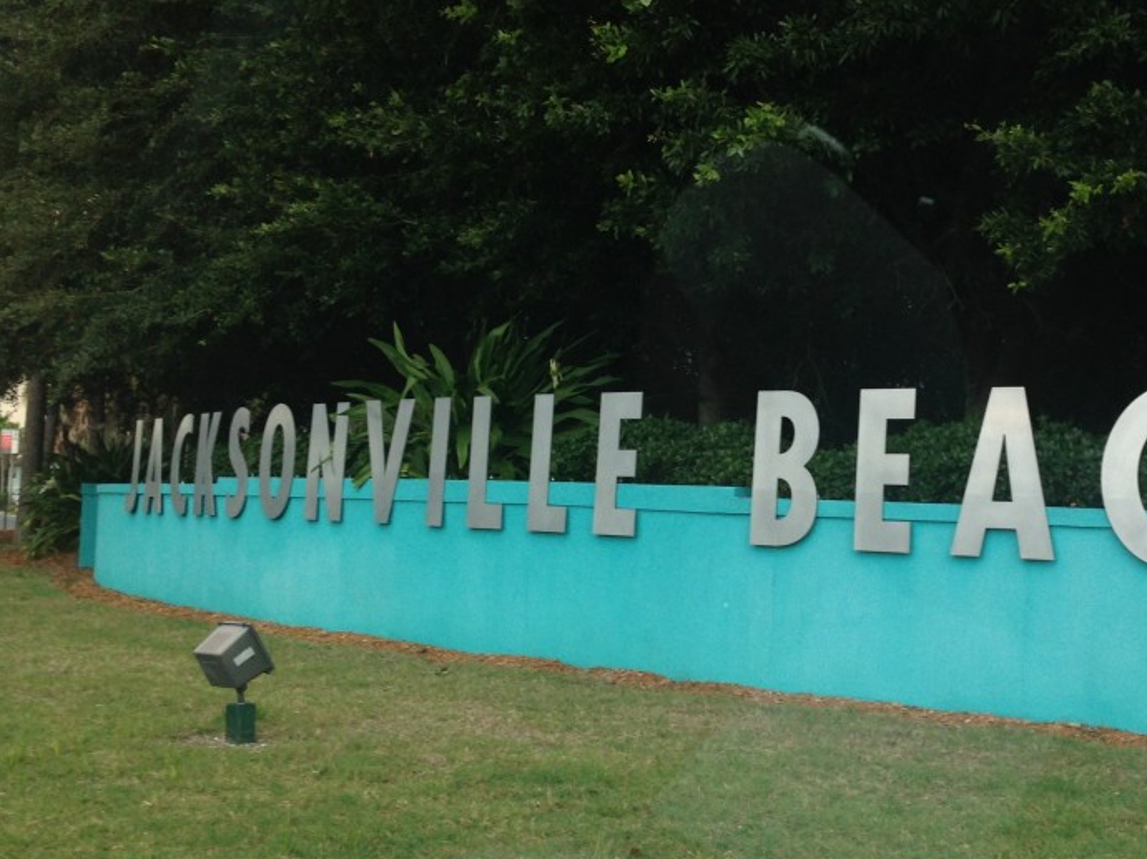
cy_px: 452
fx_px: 1623
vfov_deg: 29.7
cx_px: 820
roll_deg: -1.2
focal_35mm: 49
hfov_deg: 38.2
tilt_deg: +2.4
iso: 50
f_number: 2.4
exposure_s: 1/120
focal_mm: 4.12
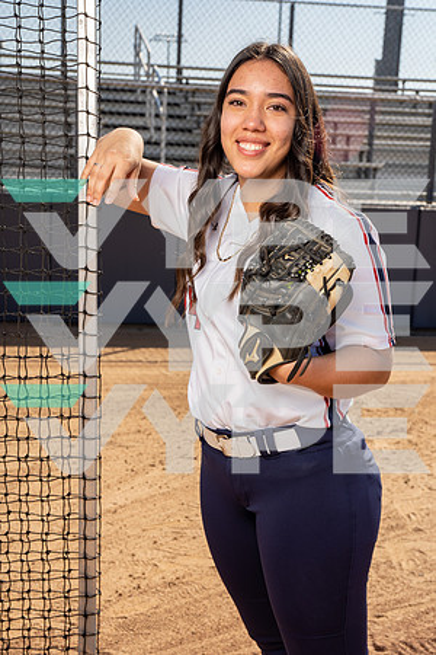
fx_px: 1035
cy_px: 328
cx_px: 218
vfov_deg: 35.1
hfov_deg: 23.8
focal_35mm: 57
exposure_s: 1/250
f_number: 8
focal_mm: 57
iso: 125
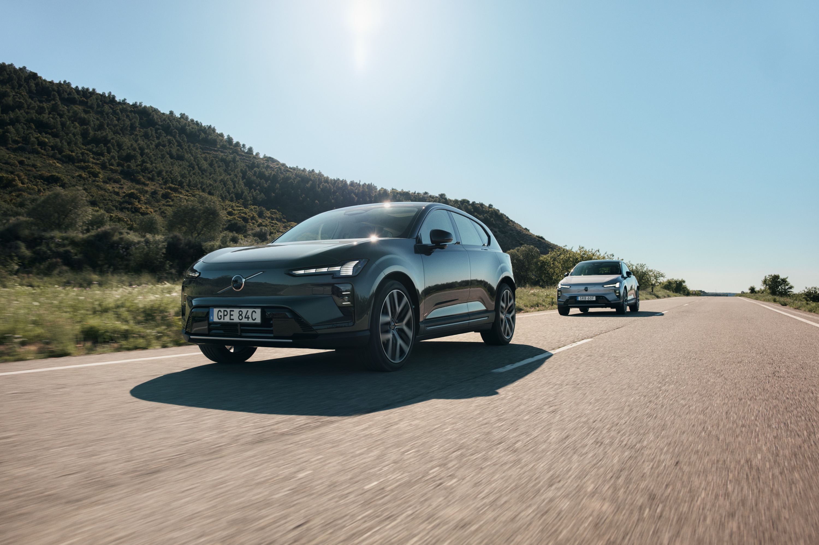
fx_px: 637
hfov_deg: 65.5
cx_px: 410
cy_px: 272
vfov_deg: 46.4
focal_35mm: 28
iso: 100
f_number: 4
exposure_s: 1/200
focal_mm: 28
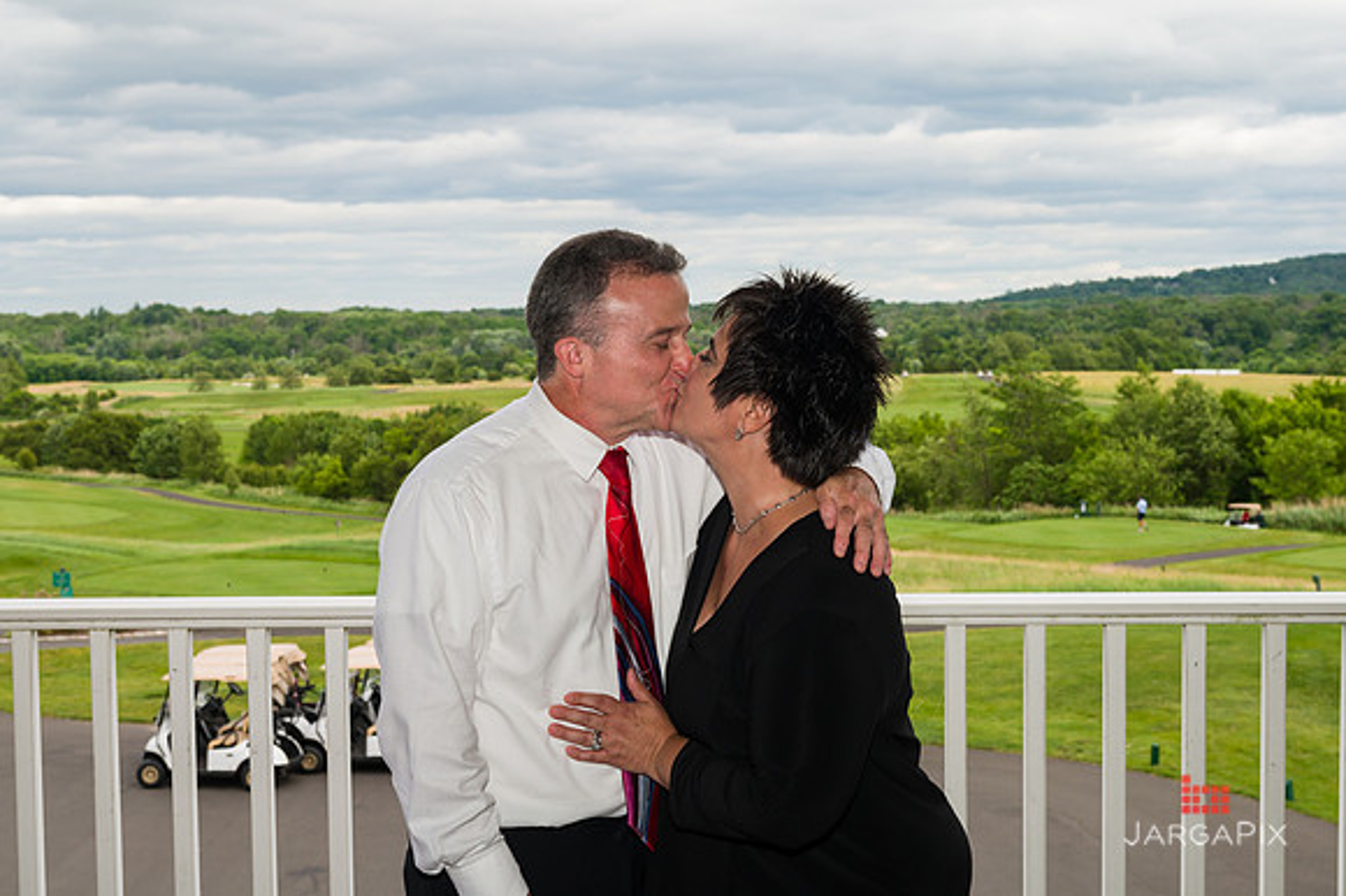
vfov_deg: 26.0
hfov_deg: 38.2
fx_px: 1943
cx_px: 673
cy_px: 448
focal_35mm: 52
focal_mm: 52
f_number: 11
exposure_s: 1/200
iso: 200
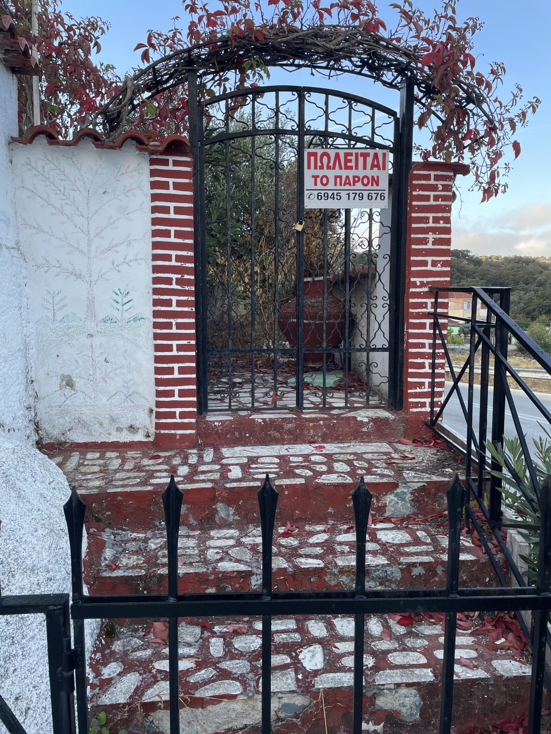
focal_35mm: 26
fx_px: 552
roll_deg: +0.4
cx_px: 276
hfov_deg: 53.1
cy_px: 367
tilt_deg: -6.5
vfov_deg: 67.3
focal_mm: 4.2
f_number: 1.6
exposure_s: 1/272
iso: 32
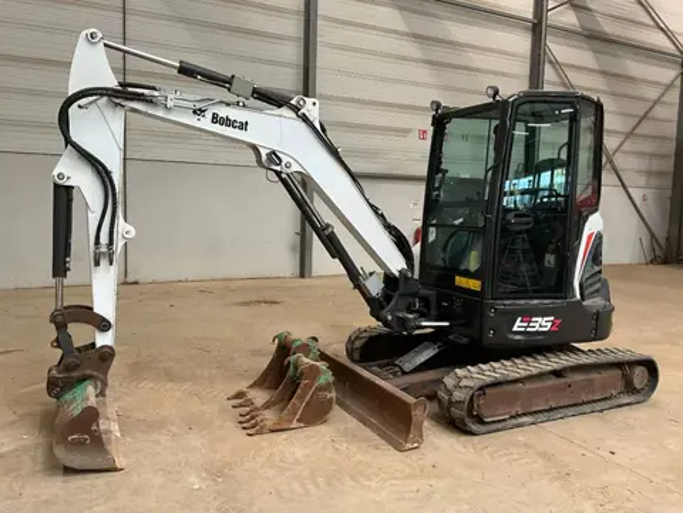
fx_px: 572
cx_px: 342
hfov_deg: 61.7
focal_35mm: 29
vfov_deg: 48.2
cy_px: 256
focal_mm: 3
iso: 100
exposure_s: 1/60
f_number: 1.8
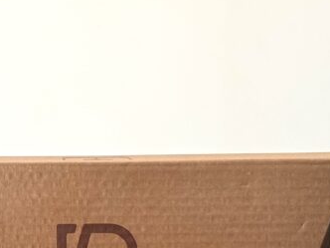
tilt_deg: -6.5
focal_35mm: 148
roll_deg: +1.2
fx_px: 1411
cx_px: 74
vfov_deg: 9.8
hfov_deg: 13.3
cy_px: 328
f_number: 1.78
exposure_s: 1/152
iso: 50
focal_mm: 6.76
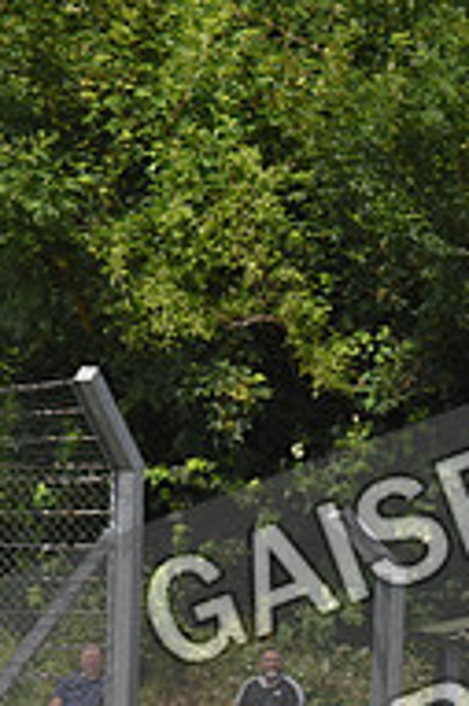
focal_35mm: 1217
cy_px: 604
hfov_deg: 1.1
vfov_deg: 1.7
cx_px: 499
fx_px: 23824
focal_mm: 400
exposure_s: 1/1000
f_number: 8
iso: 1800
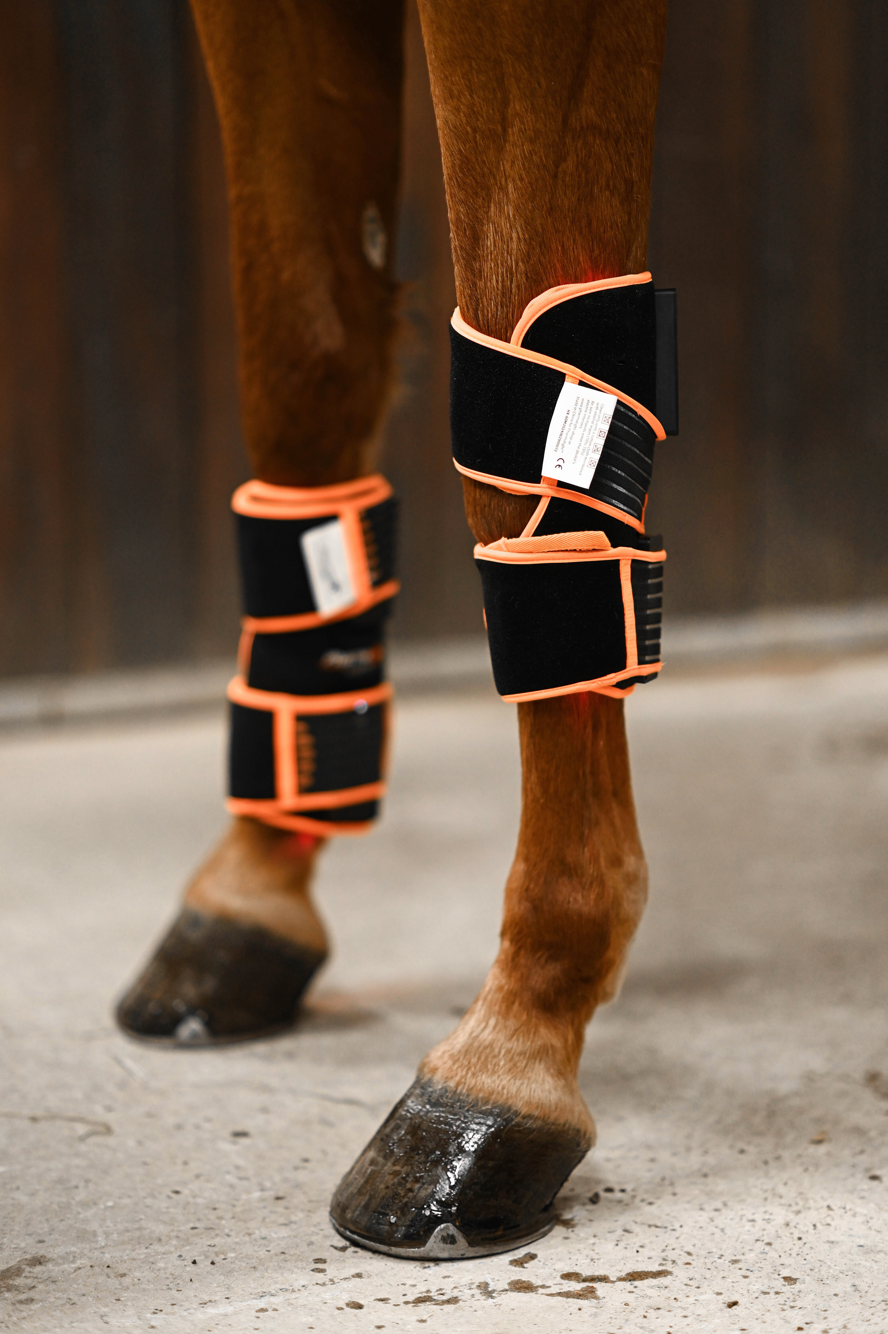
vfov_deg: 23.7
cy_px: 669
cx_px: 442
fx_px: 3186
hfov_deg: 15.9
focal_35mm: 86
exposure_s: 1/200
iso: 800
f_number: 1.4
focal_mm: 85
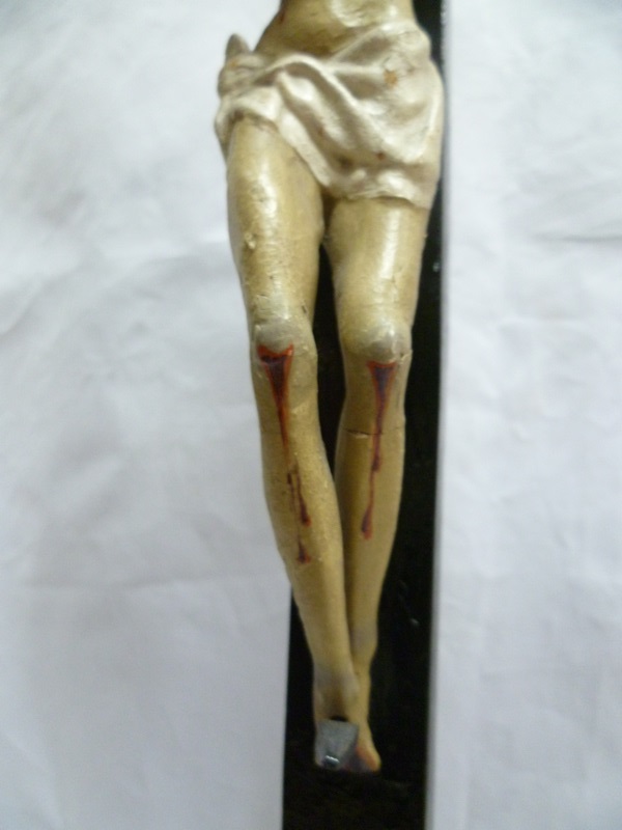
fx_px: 671
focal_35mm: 28
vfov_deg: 63.4
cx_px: 311
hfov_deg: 49.7
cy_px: 415
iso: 400
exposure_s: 1/15
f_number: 2.8
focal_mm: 5
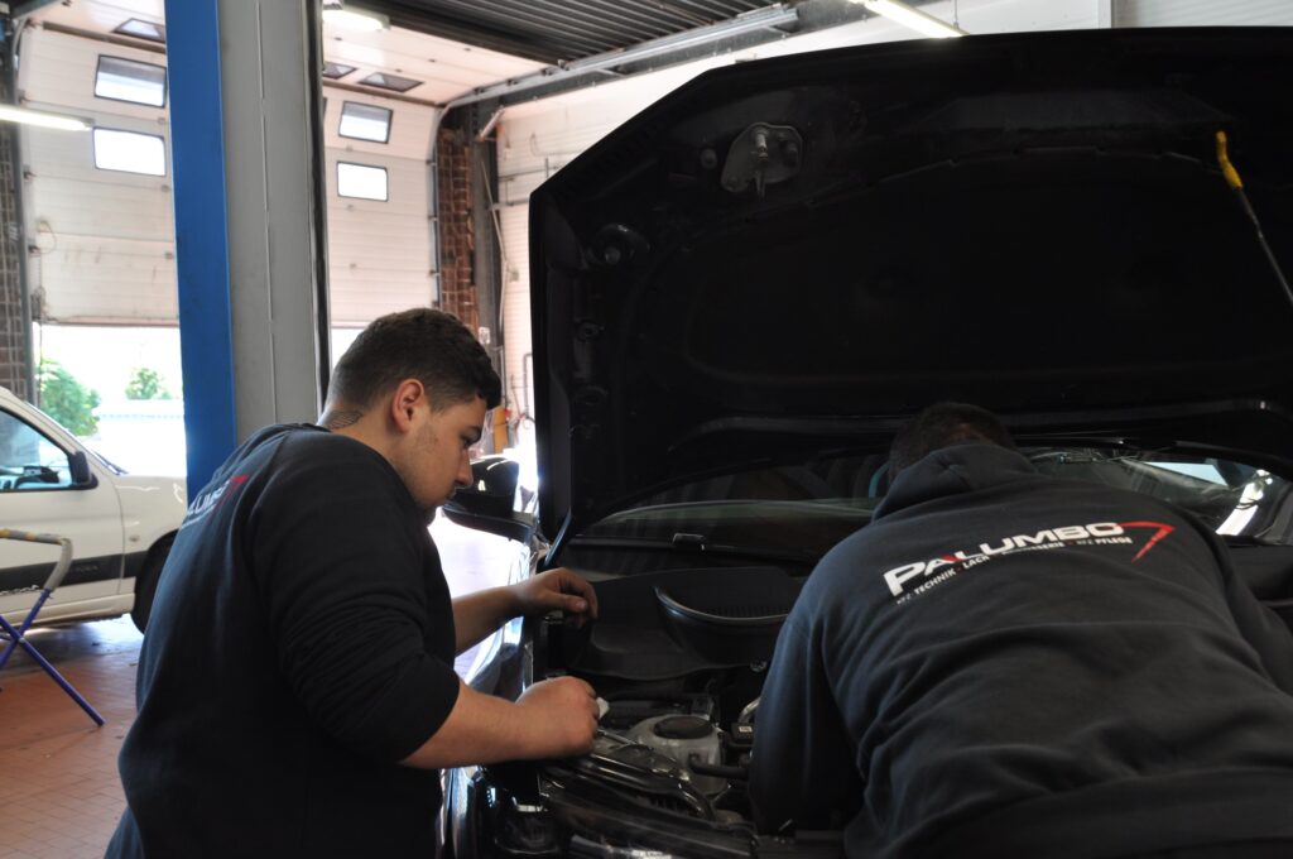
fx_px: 1291
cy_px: 430
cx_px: 646
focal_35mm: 36
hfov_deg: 53.2
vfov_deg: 36.8
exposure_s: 1/30
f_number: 5.6
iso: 280
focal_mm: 24
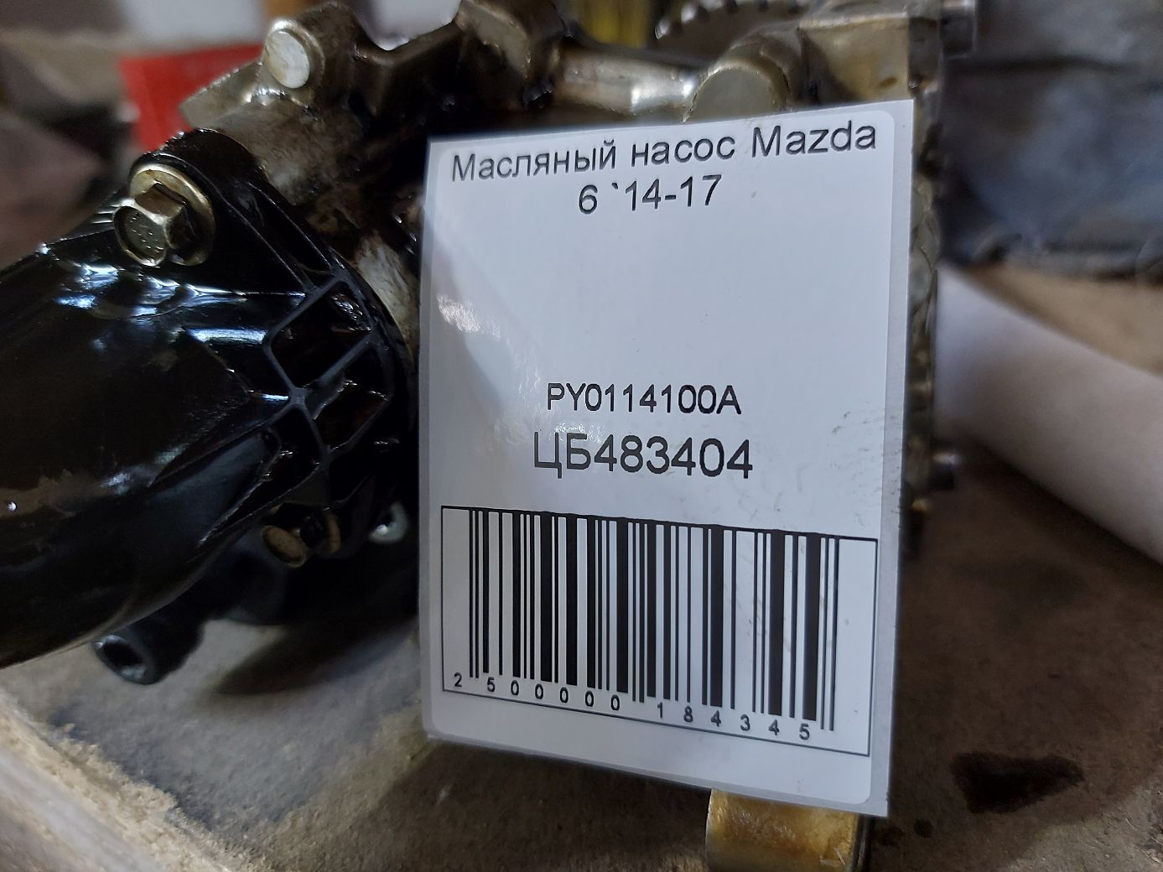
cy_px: 436
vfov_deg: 56.8
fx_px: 806
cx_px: 582
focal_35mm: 24
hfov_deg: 71.6
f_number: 1.8
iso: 125
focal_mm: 5.23
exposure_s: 1/50
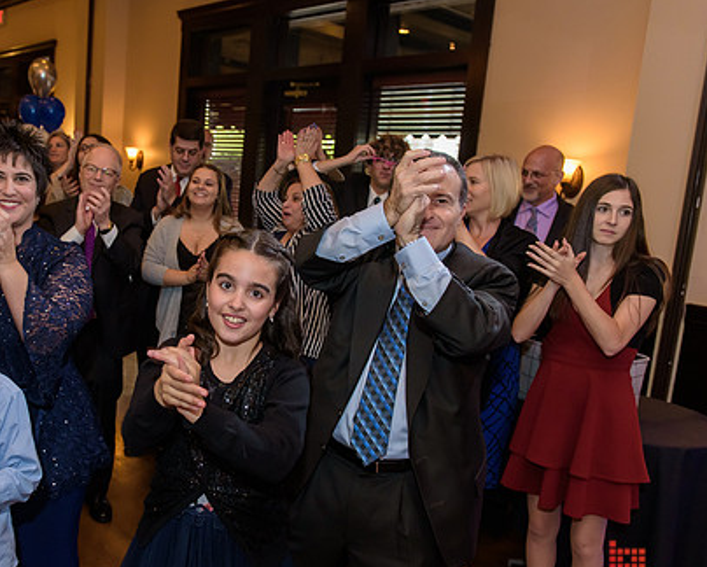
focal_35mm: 35
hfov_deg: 50.4
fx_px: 733
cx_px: 226
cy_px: 293
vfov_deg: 42.3
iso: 1600
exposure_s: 1/125
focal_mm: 26
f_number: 3.2
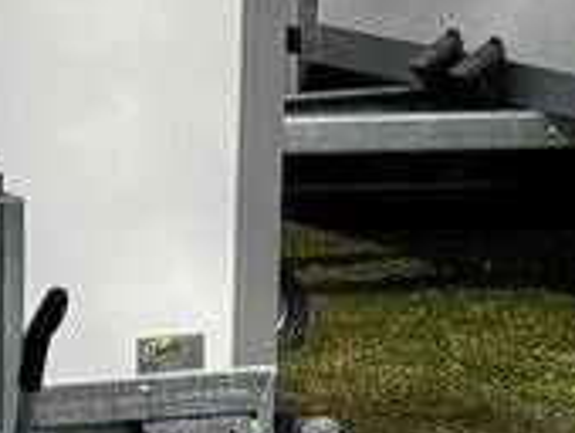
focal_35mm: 282
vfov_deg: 5.3
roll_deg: +1.1
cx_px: -660
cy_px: -44
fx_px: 4691
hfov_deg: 6.7
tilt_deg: -6.3
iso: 64
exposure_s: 1/4975
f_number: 1.78
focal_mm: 6.86
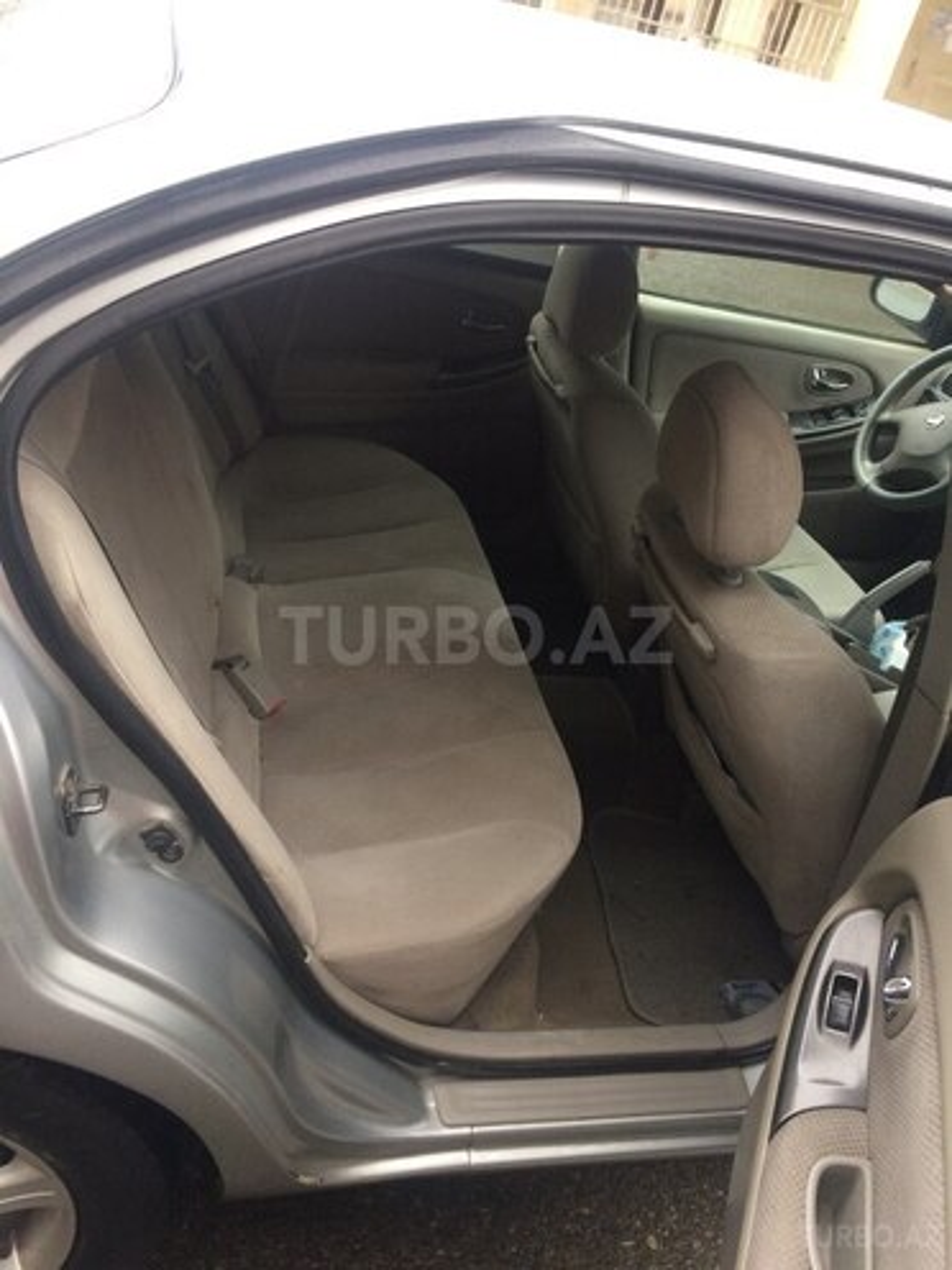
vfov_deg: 61.7
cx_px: 476
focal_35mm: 29
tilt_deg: -32.1
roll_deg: -12.5
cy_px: 635
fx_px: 1063
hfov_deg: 48.2
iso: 125
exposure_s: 1/33
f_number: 2.2
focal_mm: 4.15
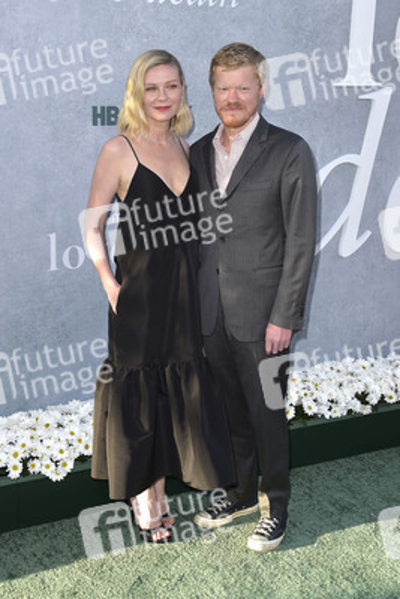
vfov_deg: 43.6
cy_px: 300
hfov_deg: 29.9
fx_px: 749
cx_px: 200
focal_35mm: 45
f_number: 6.3
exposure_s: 1/250
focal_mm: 45
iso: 250
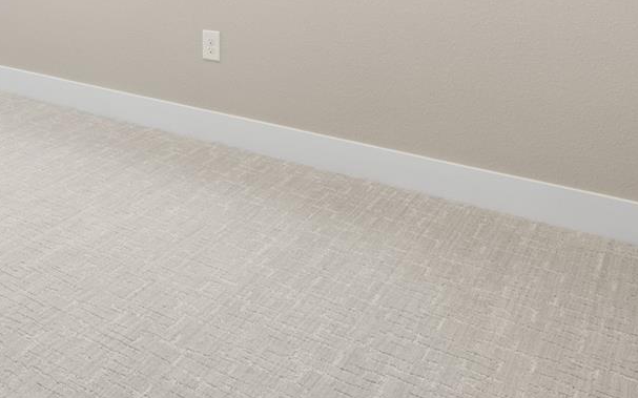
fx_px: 747
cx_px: 43
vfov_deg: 26.1
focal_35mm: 43
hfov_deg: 41.8
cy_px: -99
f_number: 8
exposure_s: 1/3
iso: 125
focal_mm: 16
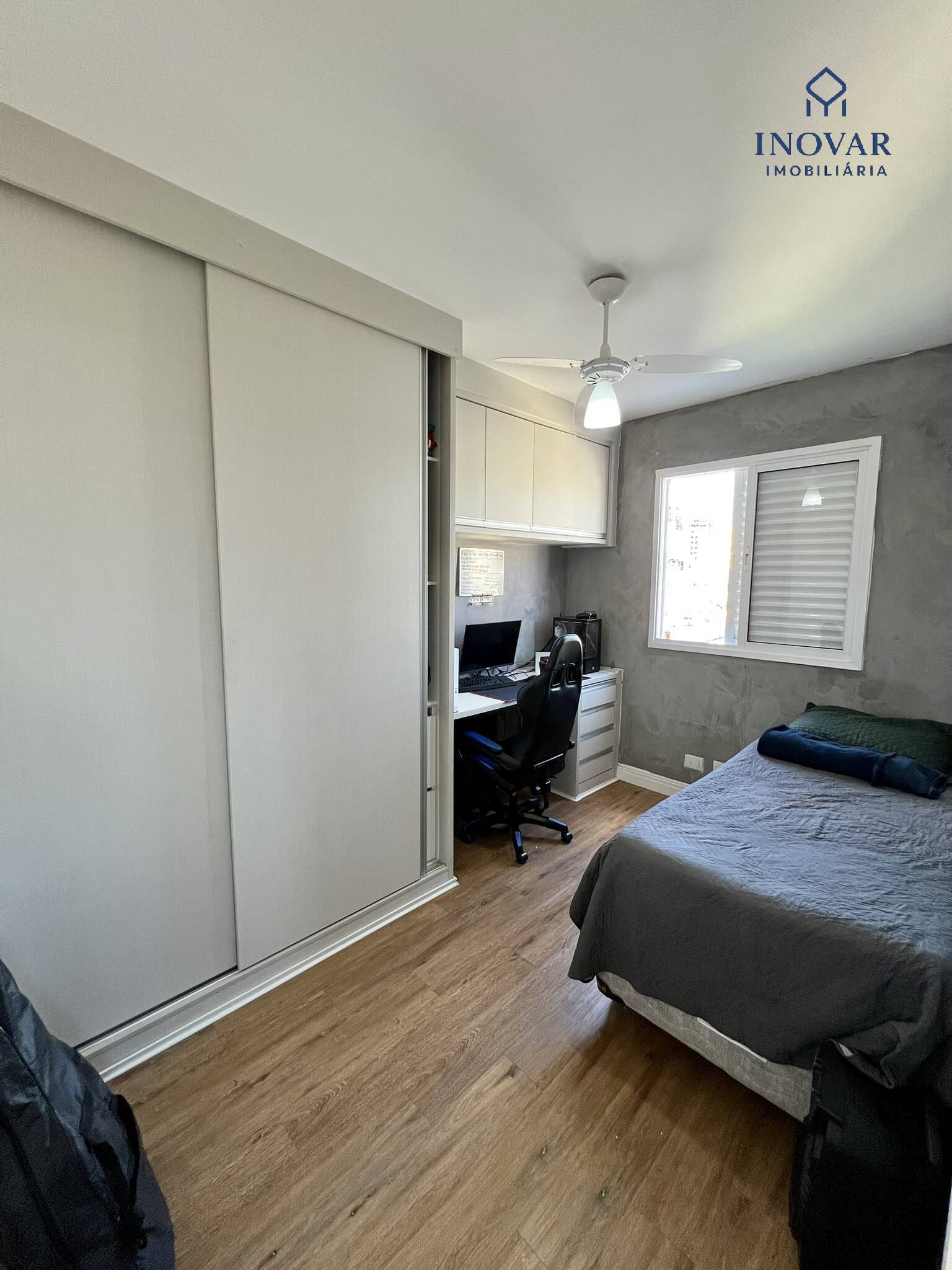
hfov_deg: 89.9
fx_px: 477
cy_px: 635
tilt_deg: -5.1
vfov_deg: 106.2
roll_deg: -0.9
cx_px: 476
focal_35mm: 13
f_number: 1.8
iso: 250
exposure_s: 1/120
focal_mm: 1.57
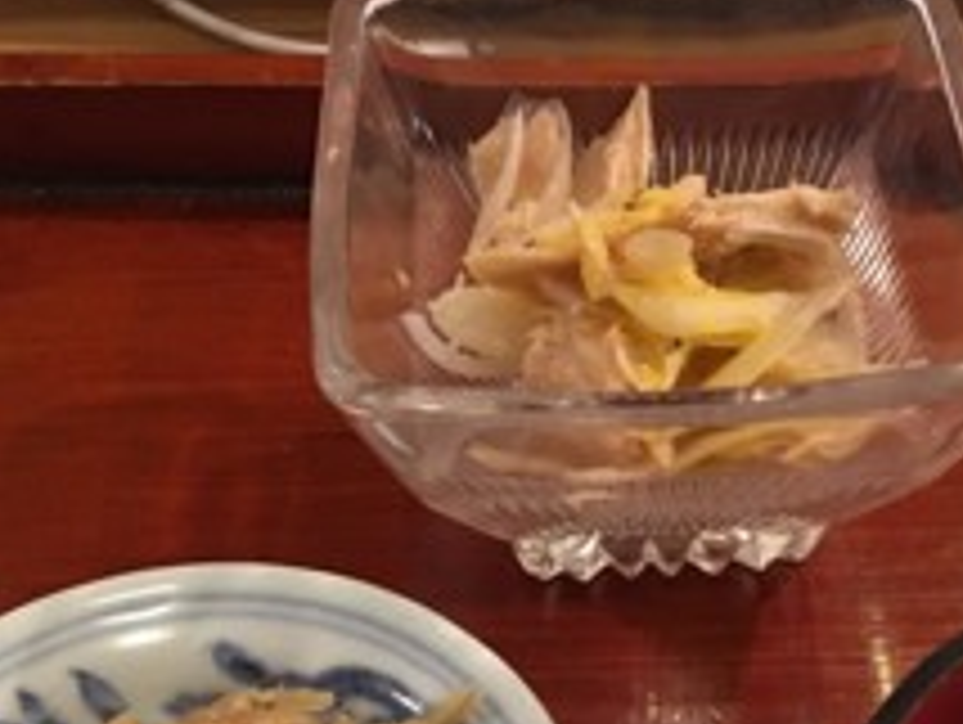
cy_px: 661
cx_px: 648
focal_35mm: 61
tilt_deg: -53.8
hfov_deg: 31.4
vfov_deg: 23.4
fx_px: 1699
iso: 100
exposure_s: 1/10
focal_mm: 4.15
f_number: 2.2
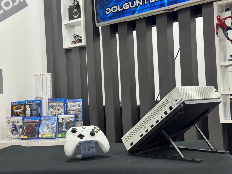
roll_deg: +2.6
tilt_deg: +0.3
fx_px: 322
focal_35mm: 48
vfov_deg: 30.3
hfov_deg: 39.7
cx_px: 116
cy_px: 87
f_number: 1.78
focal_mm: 6.76
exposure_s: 1/50
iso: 125
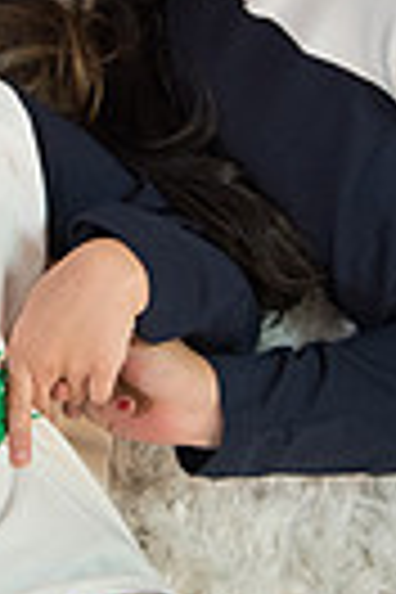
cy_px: -54
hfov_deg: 7.6
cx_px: -101
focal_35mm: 178
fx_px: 2937
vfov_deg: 11.4
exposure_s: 1/100
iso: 1000
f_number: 4.5
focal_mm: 52
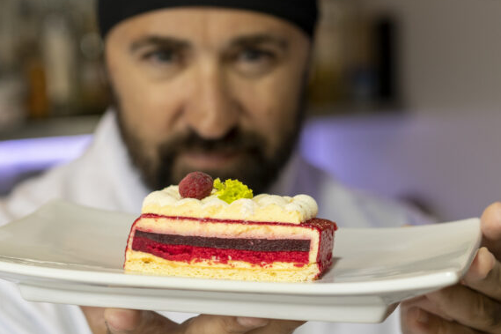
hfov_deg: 20.6
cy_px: 224
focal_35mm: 99
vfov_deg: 13.8
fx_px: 1377
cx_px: 232
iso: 320
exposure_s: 1/125
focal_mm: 55
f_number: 3.2
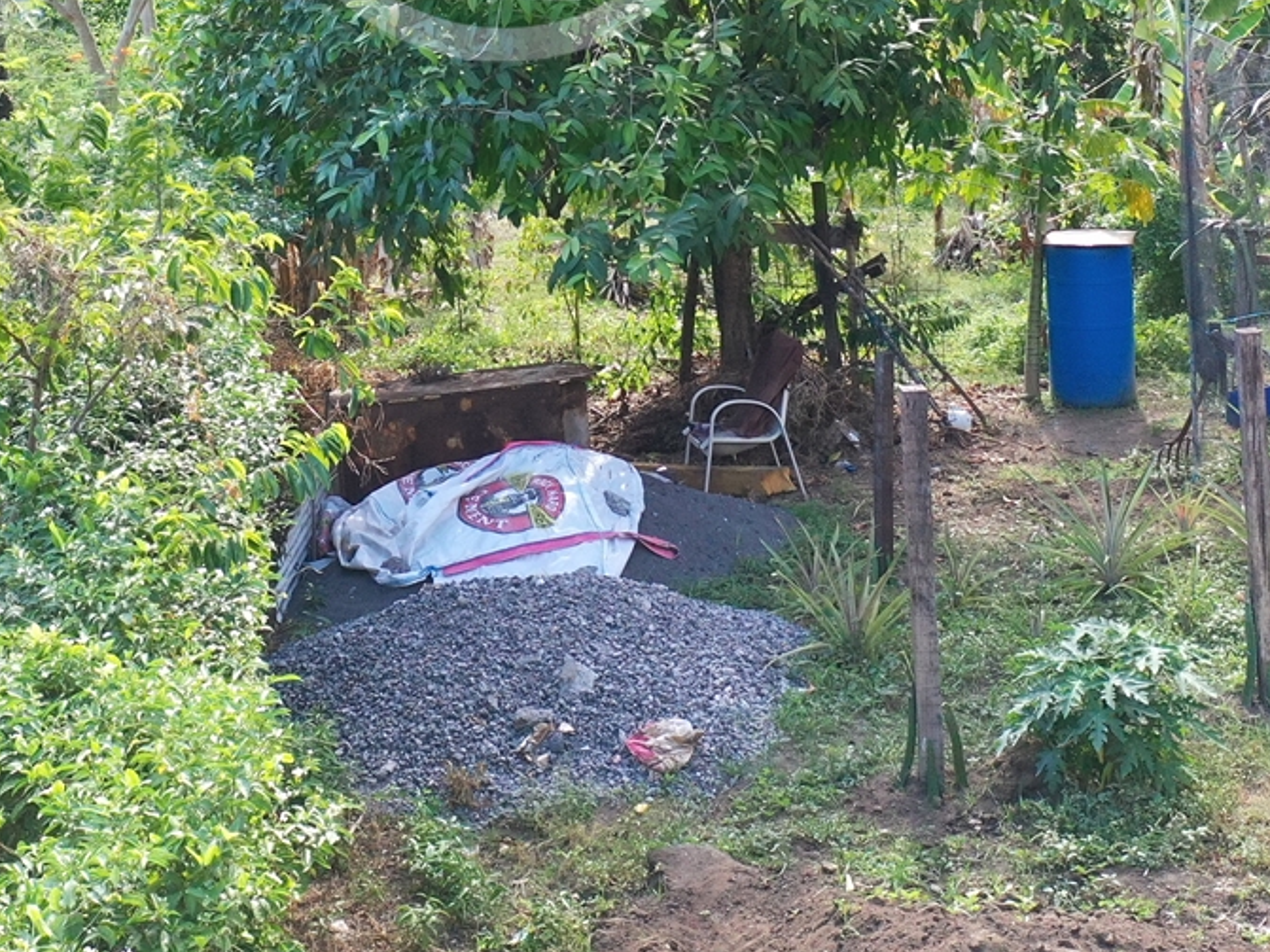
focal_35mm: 71
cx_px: 502
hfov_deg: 27.3
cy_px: -78
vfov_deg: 19.9
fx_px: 2604
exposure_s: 1/20
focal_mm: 10.26
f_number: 2.8
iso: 400
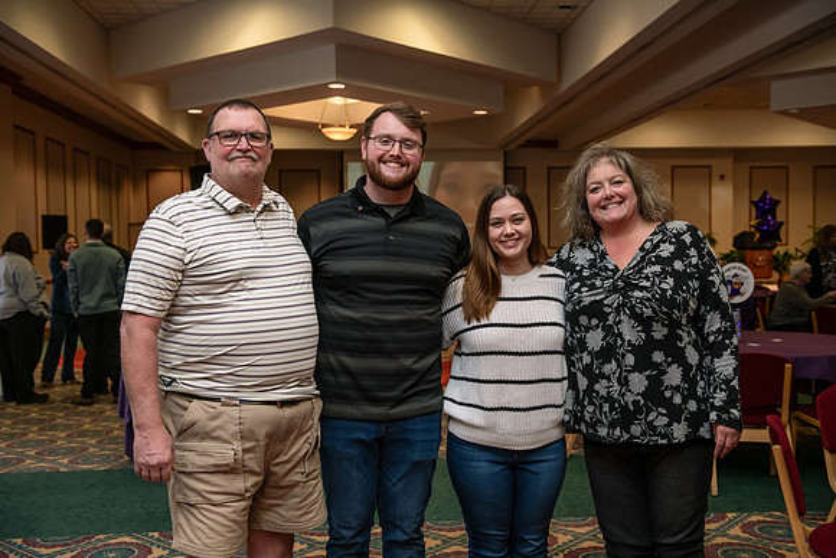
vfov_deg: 35.1
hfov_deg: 50.7
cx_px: 418
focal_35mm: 38
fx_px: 883
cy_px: 279
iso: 1600
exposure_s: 1/160
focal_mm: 38
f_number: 4
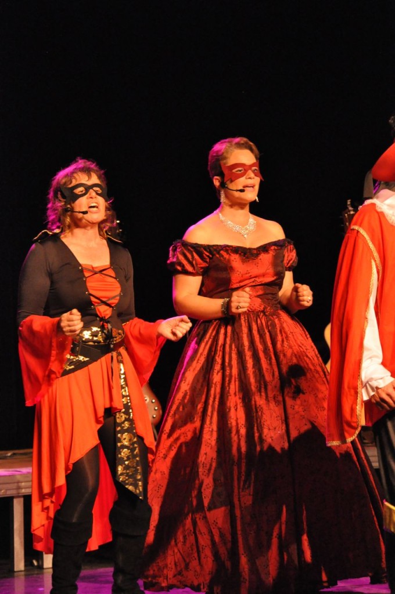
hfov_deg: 6.3
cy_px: 297
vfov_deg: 9.5
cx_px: 198
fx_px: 3589
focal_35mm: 218
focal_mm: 145
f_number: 5.6
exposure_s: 1/40
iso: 3200
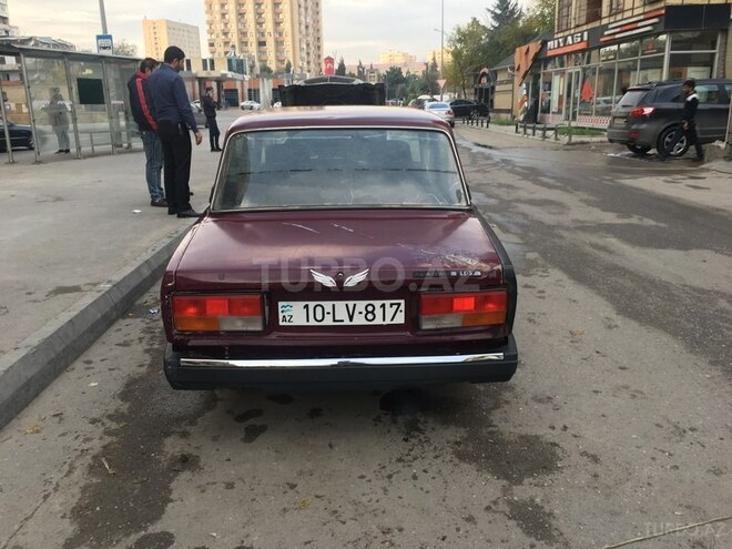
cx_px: 366
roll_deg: +0.8
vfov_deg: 48.2
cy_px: 274
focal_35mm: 29
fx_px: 613
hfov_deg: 61.7
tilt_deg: -15.6
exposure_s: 1/50
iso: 25
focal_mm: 4.15
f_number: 2.2
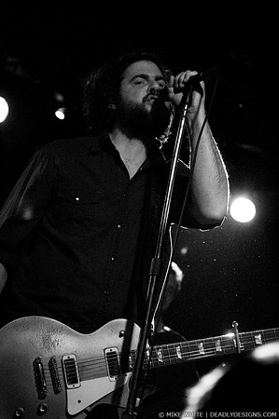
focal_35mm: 87
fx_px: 1014
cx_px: 140
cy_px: 210
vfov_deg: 23.4
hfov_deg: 15.7
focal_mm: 58
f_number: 2.8
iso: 800
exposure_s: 1/40
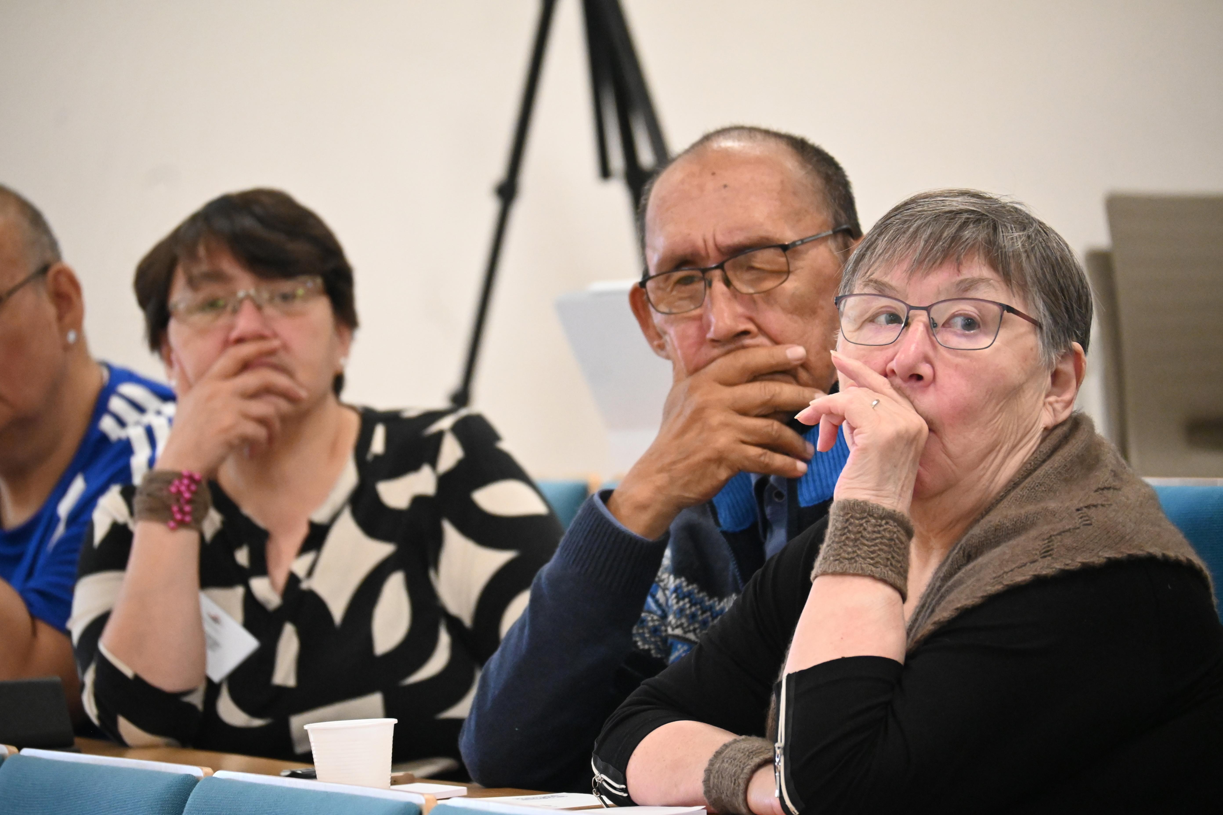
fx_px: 10191
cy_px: 408
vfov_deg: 4.6
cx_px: 612
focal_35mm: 300
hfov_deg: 6.9
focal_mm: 200
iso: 5600
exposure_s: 1/125
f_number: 6
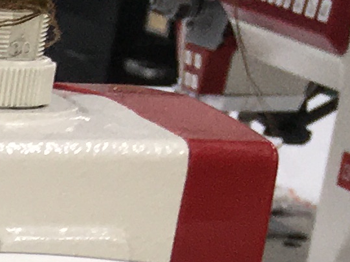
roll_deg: -0.2
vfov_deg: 6.4
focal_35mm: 216
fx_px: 2184
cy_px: 740
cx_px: -869
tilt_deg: -24.1
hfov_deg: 7.5
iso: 25
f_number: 2.2
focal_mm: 4.15
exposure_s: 1/41
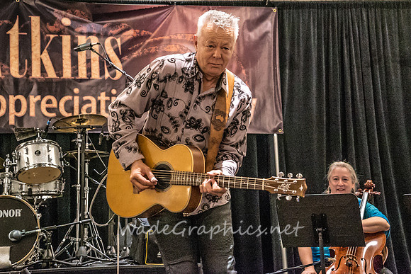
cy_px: 98
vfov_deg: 14.9
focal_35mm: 92
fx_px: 1049
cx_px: 195
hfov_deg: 22.2
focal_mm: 70
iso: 10000
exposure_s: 1/200
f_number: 5.6
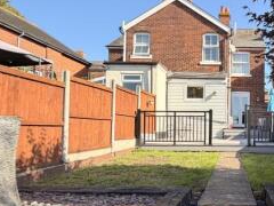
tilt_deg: +2.3
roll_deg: -0.9
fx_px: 269
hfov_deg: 49.5
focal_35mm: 34
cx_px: 233
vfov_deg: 41.7
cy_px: 120
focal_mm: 2.22
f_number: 2.2
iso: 40
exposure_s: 1/535
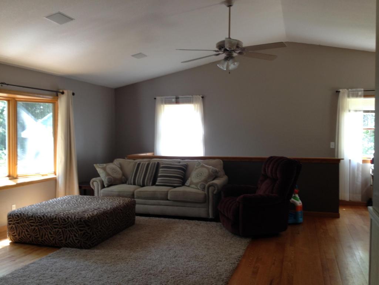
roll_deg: -0.2
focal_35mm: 35
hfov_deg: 52.6
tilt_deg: -2.5
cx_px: 190
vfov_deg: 40.7
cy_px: 142
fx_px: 383
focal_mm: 4.28
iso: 50
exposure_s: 1/20
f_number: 2.4
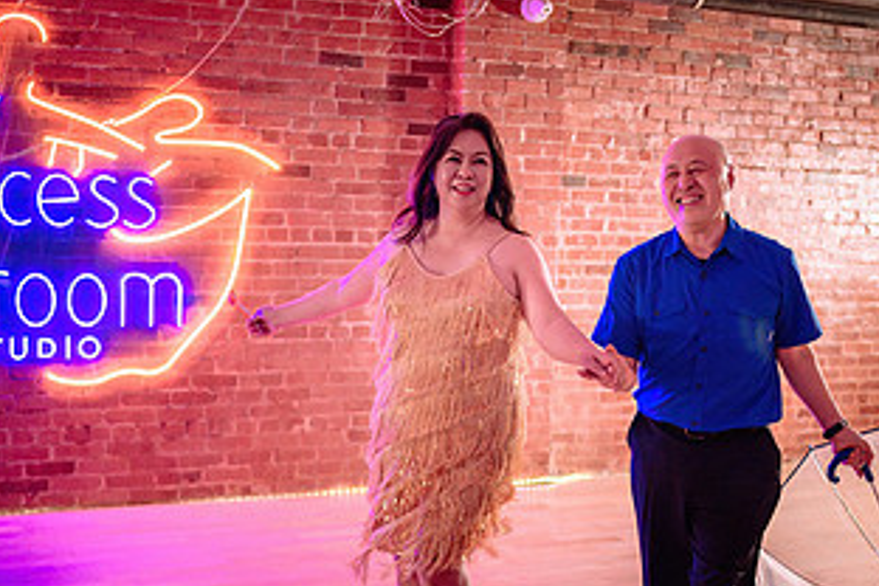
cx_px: 508
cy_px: 385
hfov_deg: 32.3
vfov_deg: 21.8
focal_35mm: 62
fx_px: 1514
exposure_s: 1/250
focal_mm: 28
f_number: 1.4
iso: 2500
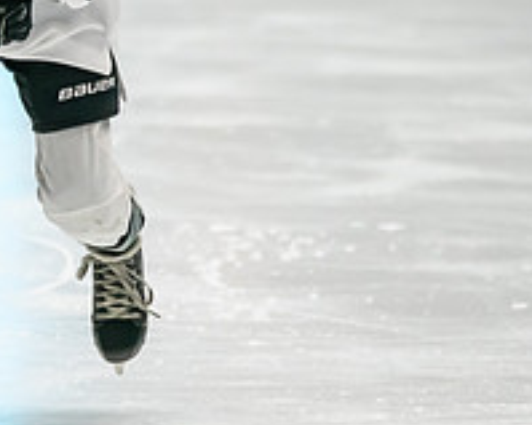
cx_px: -37
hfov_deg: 1.9
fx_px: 16257
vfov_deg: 1.5
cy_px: 63
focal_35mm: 1033
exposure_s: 1/1600
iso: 3200
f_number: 3.2
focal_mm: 300
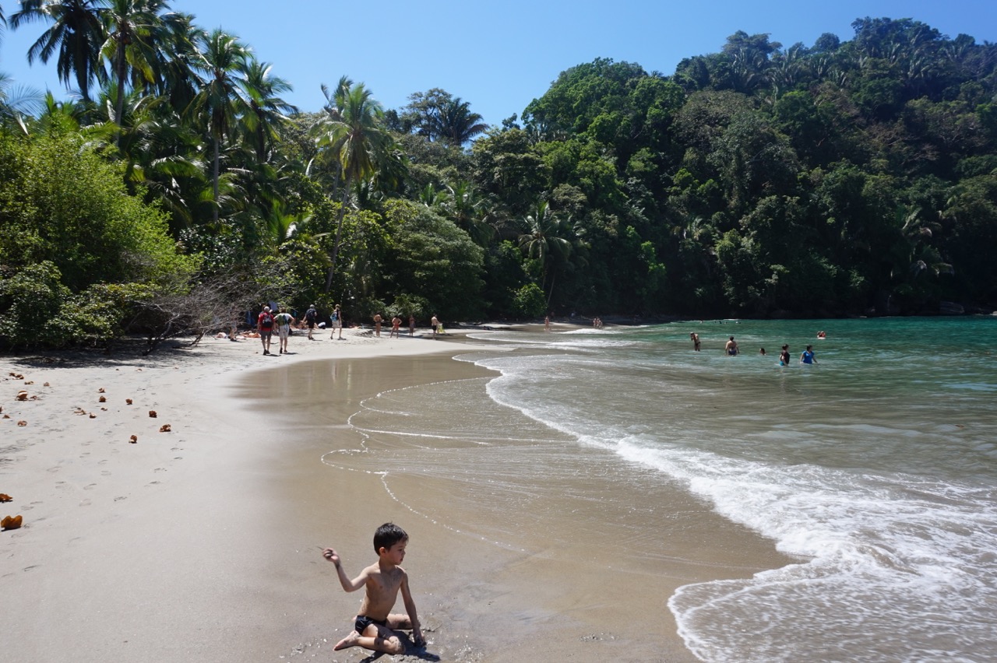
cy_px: 332
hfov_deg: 73.8
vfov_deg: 53.1
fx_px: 664
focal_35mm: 24
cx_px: 498
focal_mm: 16
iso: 100
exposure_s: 1/100
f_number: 14
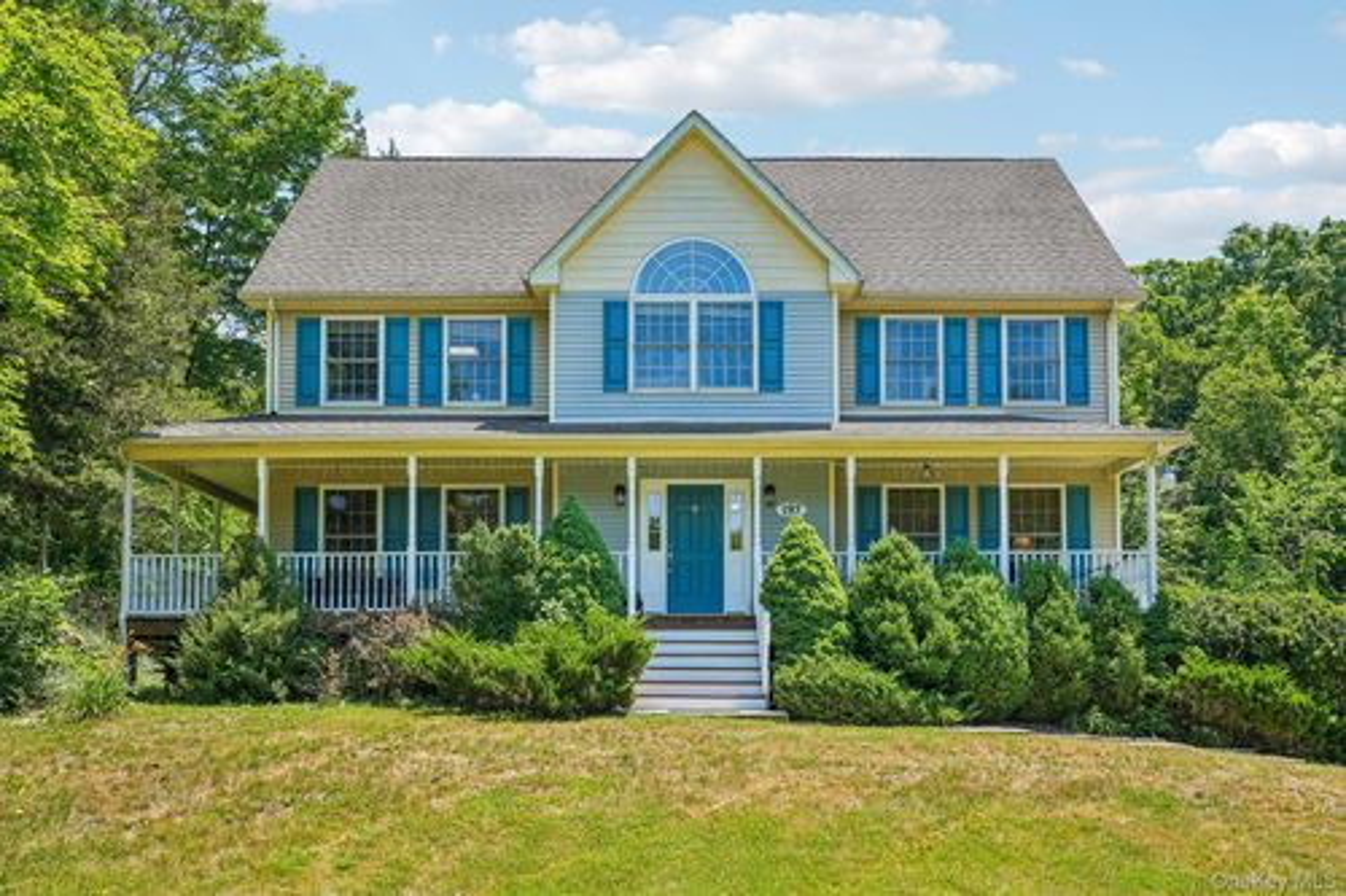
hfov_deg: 54.5
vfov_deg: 37.8
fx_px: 1308
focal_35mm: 35
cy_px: 448
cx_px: 673
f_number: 8
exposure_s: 1/100
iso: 100
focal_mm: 35
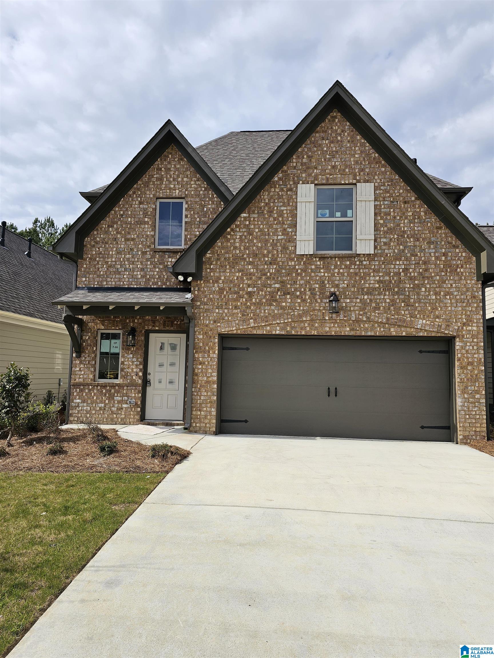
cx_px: 247
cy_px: 329
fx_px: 438
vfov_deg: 73.9
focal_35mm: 23
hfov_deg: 58.9
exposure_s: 1/1429
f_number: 1.7
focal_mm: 6.3
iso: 10
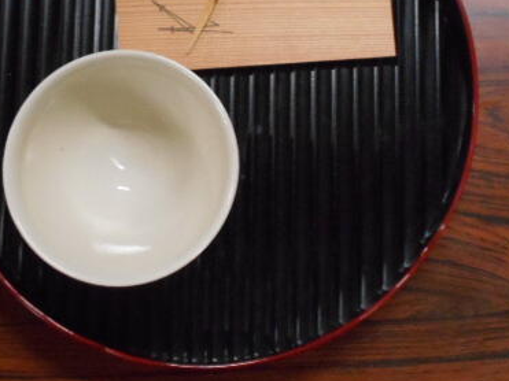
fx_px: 1117
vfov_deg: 19.3
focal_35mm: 76
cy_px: 114
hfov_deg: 25.6
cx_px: 198
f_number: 4.2
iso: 800
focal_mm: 7.7
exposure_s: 1/60
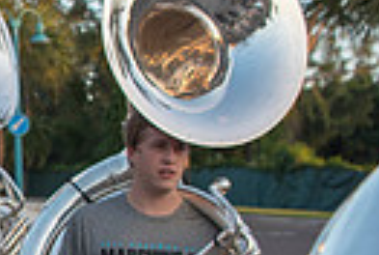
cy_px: 283
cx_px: -220
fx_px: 1118
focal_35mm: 106
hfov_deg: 17.0
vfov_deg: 12.7
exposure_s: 1/400
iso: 250
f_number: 3.5
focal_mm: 24
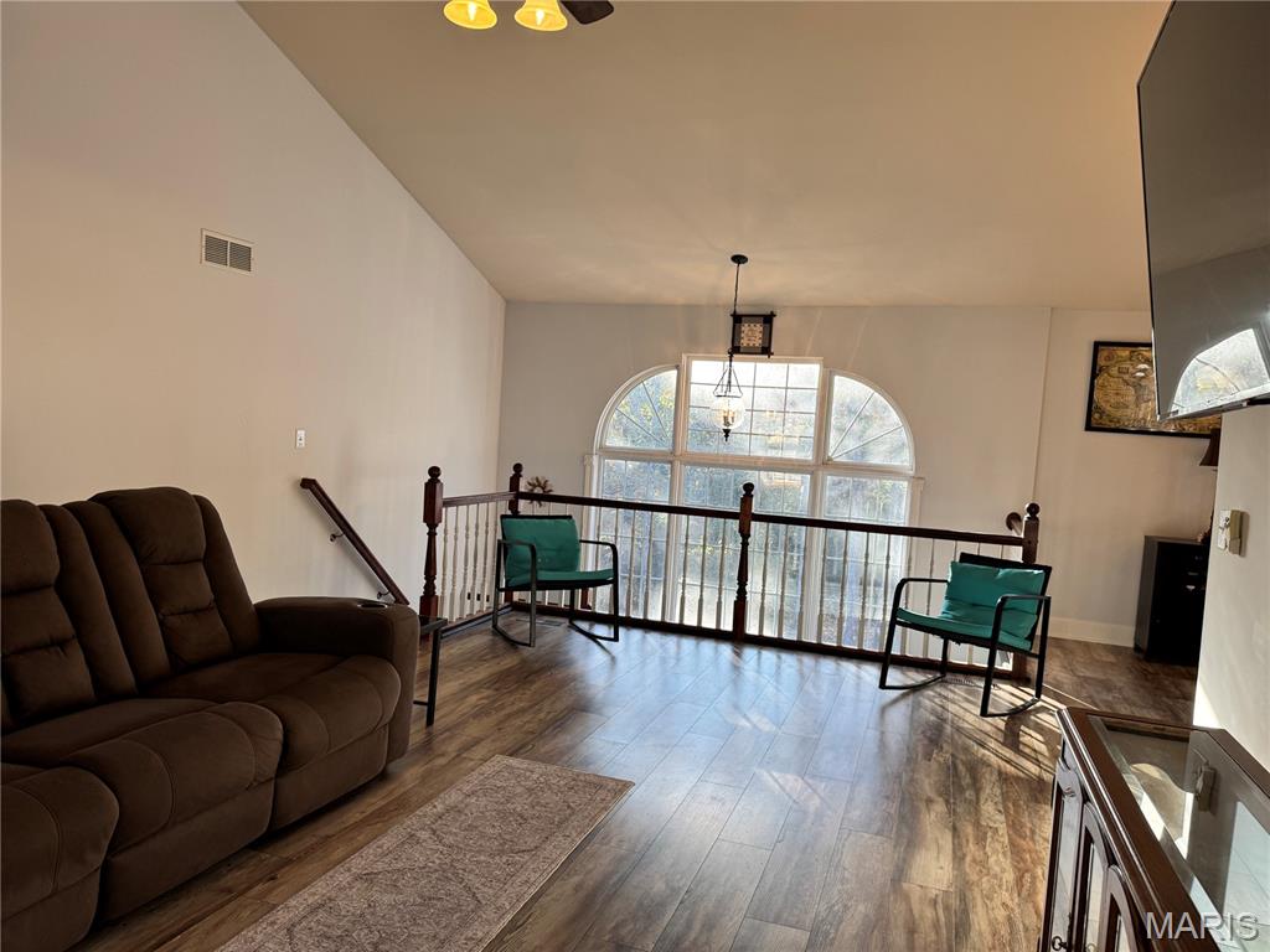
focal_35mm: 24
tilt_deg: -4.9
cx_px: 635
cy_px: 476
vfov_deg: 56.8
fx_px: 881
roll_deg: -3.9
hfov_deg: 71.6
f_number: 1.78
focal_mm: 6.76
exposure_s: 1/120
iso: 80
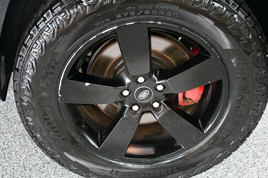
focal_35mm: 52
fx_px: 387
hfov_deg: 38.2
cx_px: 134
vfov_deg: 26.0
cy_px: 89
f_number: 4.2
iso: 4000
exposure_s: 1/60
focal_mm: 35
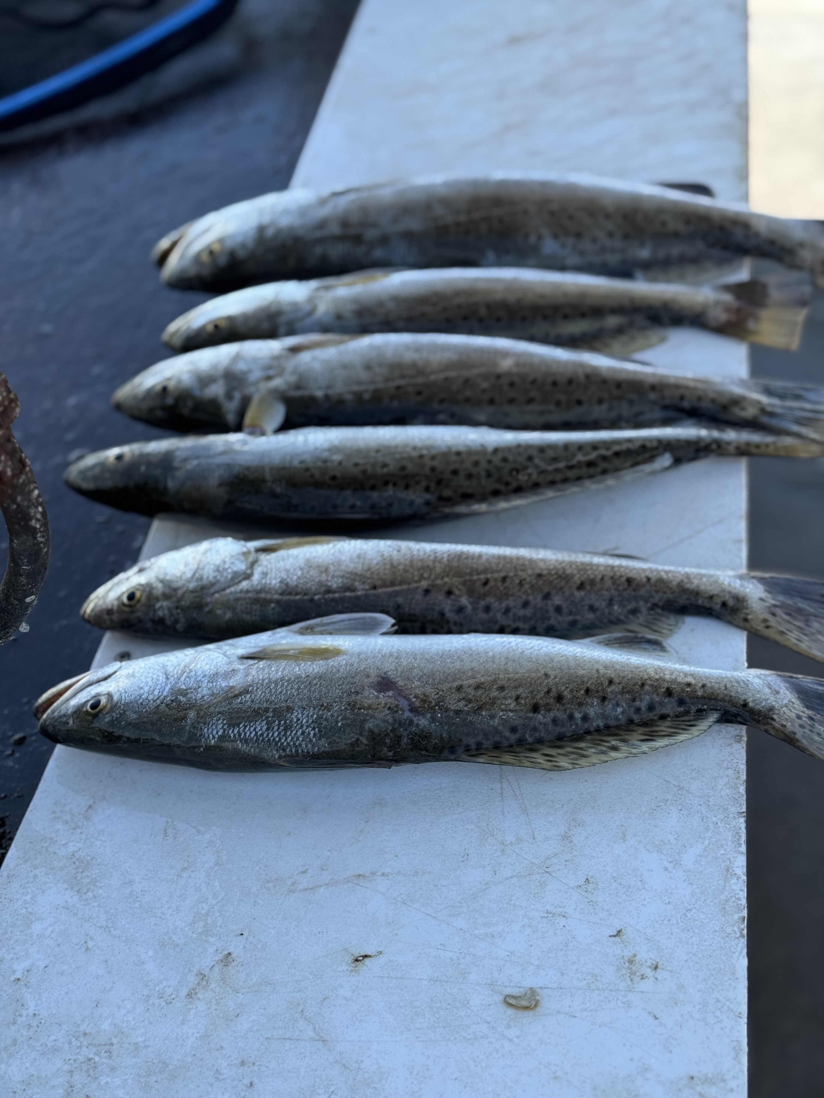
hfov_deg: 30.3
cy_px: 549
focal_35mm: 48
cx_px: 412
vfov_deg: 39.7
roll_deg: +5.9
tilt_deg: -41.6
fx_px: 1523
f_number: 1.78
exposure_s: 1/1869
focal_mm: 6.76
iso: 64
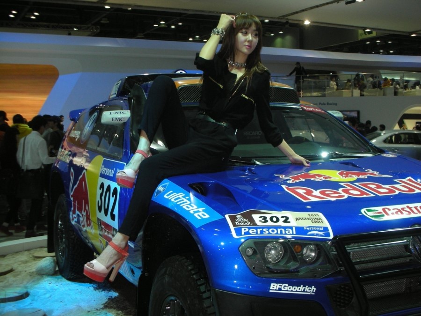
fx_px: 559
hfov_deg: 41.2
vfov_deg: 31.5
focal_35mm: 46
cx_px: 210
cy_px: 158
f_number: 3.5
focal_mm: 7.7
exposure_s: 1/60.1
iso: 139
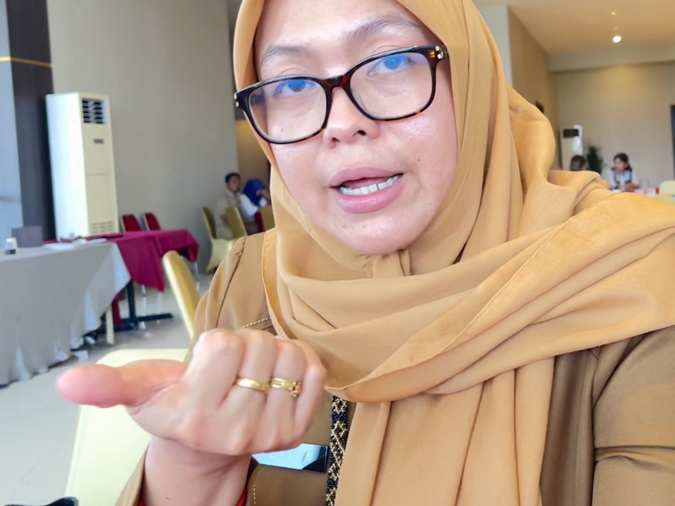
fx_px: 858
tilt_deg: +1.9
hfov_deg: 42.3
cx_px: 454
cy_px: 183
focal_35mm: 44
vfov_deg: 32.7
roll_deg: +3.2
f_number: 1.6
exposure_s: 1/60
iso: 400
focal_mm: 5.1
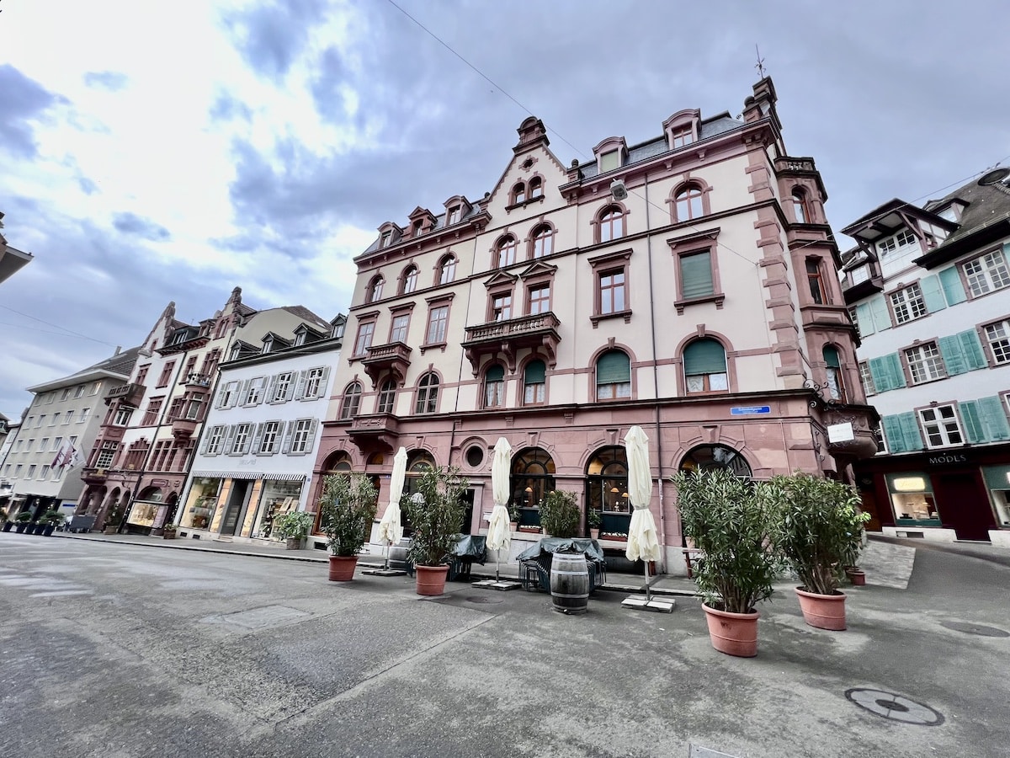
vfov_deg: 89.9
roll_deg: -5.8
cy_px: 379
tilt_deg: +19.8
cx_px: 505
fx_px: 379
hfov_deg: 106.2
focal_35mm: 13
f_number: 1.8
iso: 80
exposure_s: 1/99
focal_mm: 1.57
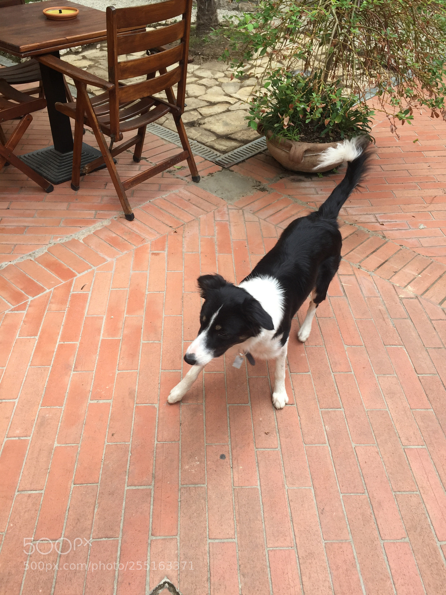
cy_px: 298
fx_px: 498
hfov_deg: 48.2
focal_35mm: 29
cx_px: 223
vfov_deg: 61.7
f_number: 2.2
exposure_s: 1/218
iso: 32
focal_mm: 4.15
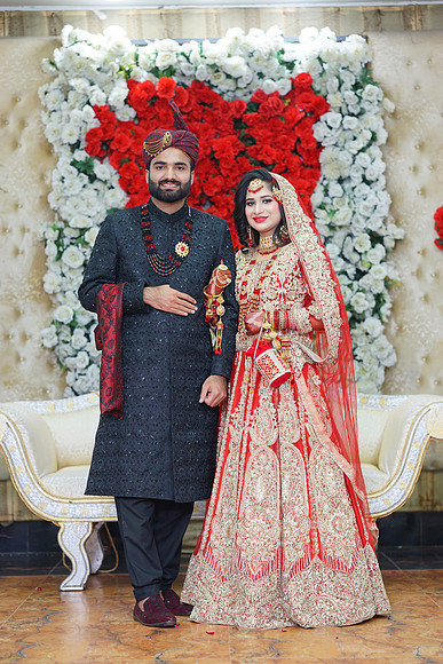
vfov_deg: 23.9
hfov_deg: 16.1
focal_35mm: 85
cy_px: 332
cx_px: 222
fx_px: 1568
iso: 640
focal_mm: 85
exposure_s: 1/160
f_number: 2.8
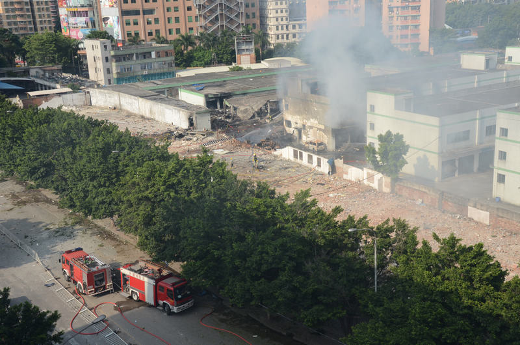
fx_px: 670
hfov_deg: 42.4
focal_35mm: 46
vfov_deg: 28.8
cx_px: 260
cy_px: 172
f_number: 9
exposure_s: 1/800
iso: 500
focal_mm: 31
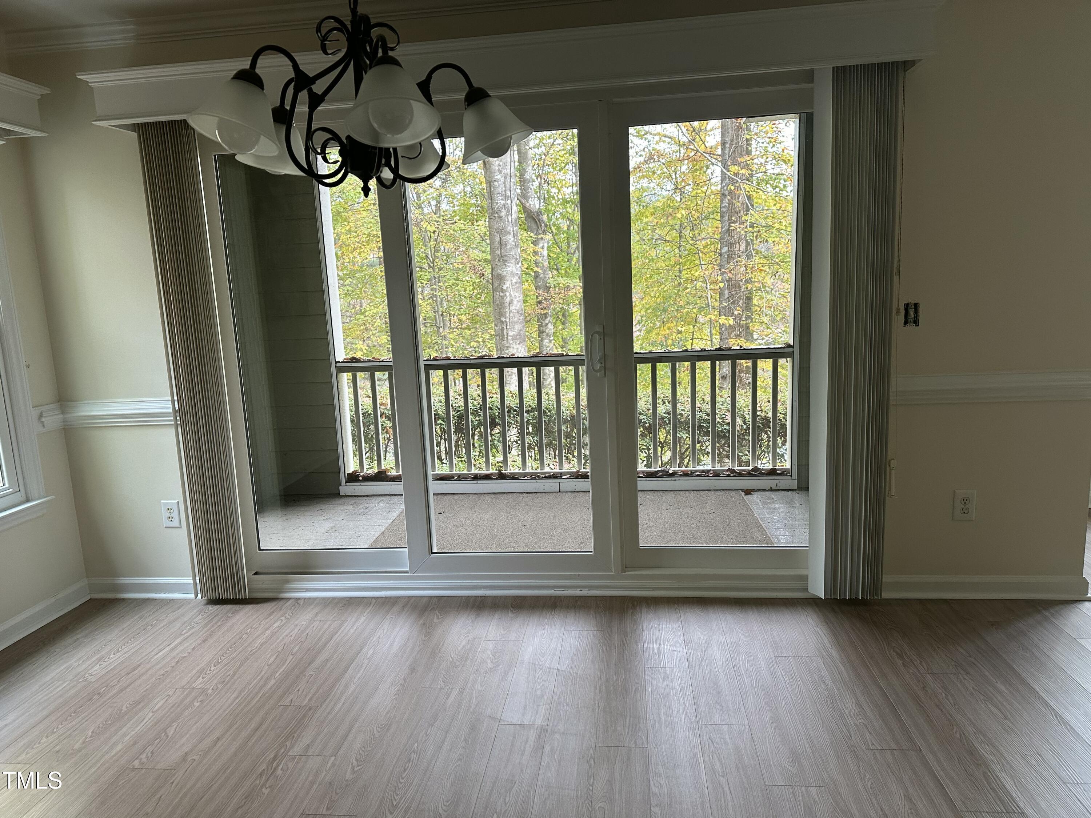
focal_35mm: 24
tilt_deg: -8.4
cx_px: 546
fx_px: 756
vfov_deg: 56.8
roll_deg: +2.9
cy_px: 409
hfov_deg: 71.6
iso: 160
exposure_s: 1/120
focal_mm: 6.86
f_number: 1.78
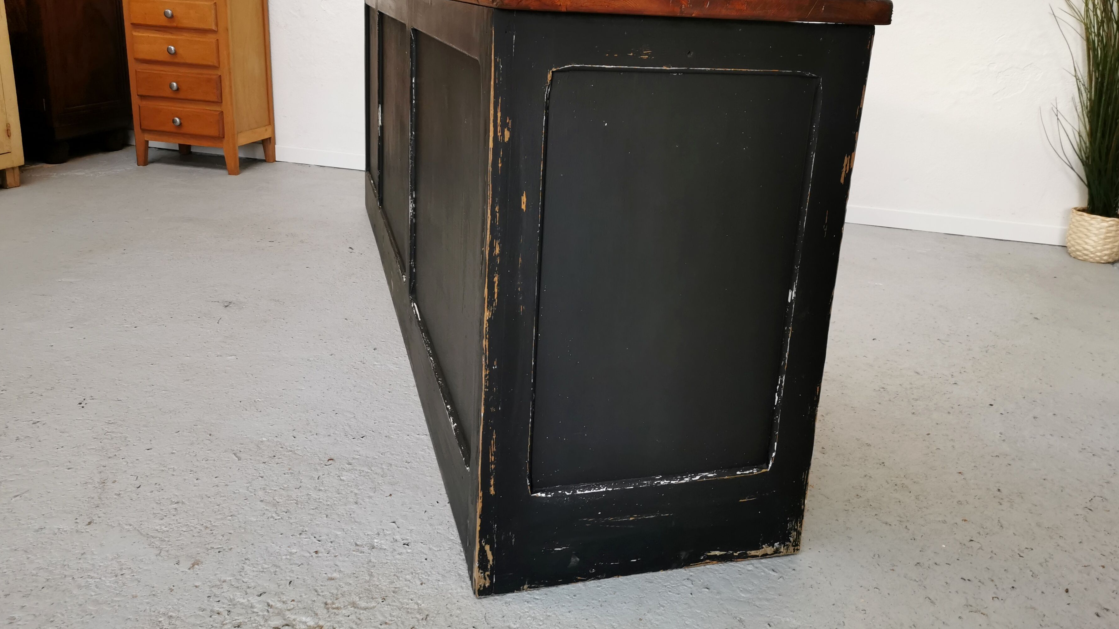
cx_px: 558
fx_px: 890
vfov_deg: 38.6
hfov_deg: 64.3
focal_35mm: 30
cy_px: 227
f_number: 1.8
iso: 125
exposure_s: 1/50
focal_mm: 5.58
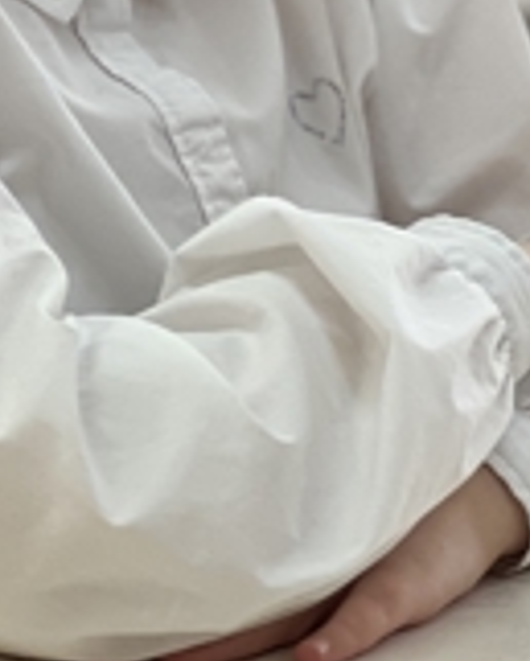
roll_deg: -1.4
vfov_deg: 6.1
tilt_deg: -5.2
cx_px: 286
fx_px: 6112
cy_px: -324
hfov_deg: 5.0
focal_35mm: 312
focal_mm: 9
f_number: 2.8
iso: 160
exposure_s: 1/50
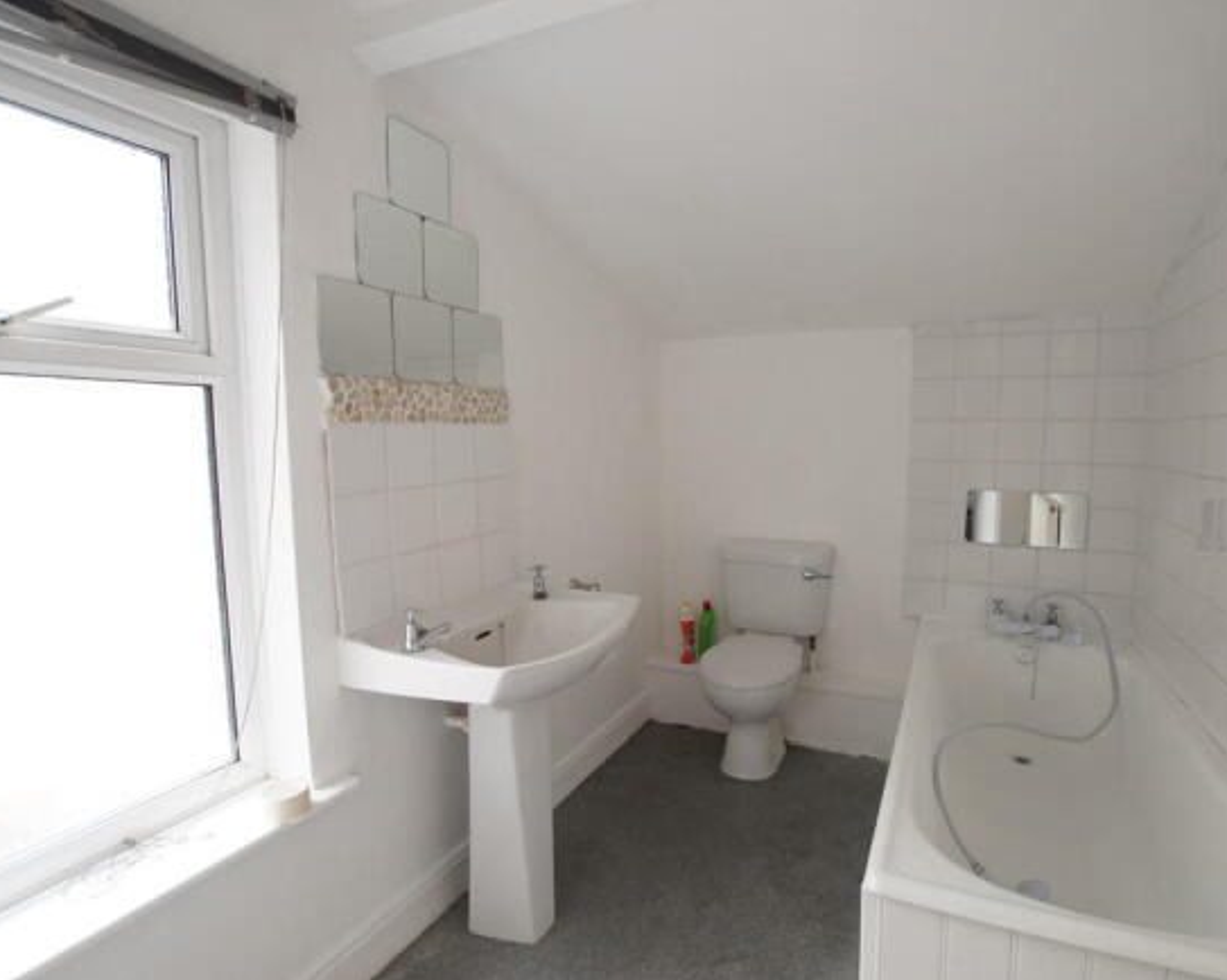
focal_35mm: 17
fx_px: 617
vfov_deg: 76.9
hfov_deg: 89.3
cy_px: 489
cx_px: 678
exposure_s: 1/60
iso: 400
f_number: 4
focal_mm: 10
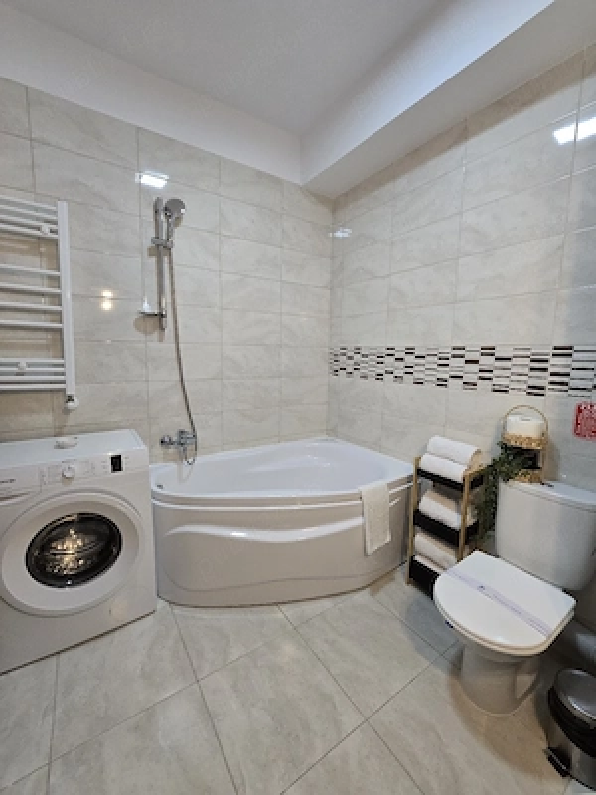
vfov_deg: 106.2
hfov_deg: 89.9
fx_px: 298
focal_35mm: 13
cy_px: 398
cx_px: 298
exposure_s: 1/50.3
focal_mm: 2.2
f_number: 2.2
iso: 250
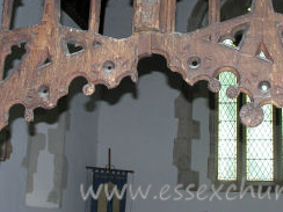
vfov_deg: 21.7
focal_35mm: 66
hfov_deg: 29.4
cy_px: 20
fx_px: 540
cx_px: 157
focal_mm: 8.9
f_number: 2.8
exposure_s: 1/60.1
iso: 77
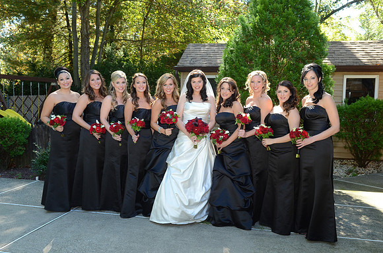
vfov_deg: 39.8
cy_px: 126
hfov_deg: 57.3
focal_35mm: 33
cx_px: 192
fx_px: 350
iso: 500
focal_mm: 22
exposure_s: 1/125
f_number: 6.3
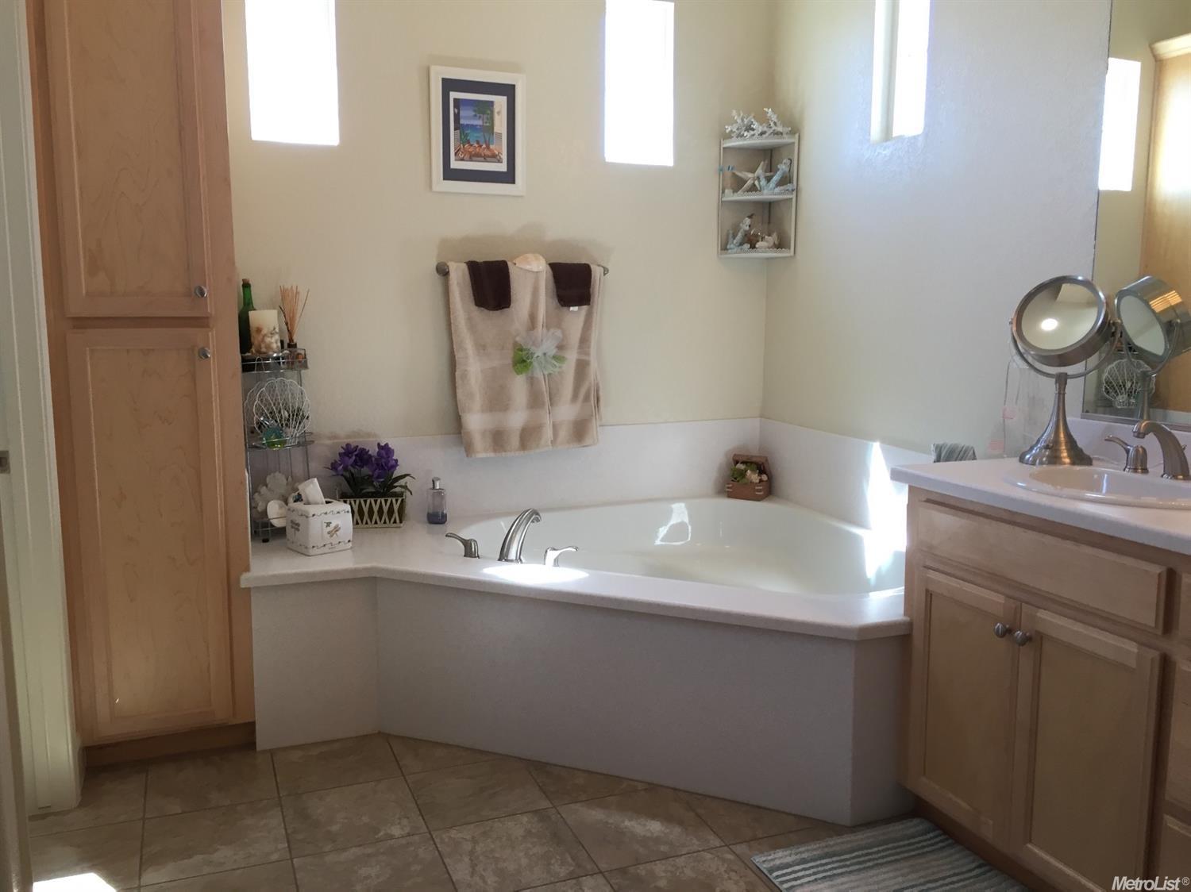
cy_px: 446
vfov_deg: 48.2
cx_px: 596
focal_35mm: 29
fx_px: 997
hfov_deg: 61.7
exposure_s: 1/30
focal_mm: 4.15
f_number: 2.2
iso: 32
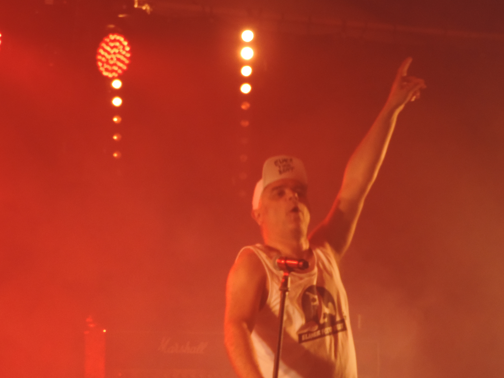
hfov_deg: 10.6
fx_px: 2708
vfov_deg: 8.0
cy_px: 199
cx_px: 252
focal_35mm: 186
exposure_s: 1/30
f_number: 4.5
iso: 560
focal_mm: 30.3
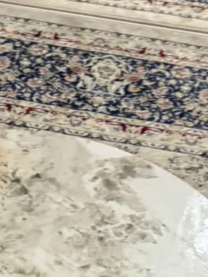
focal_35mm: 88
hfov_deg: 16.7
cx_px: 64
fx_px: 705
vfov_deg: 19.7
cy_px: 401
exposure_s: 1/50
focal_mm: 6.76
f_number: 1.78
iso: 800
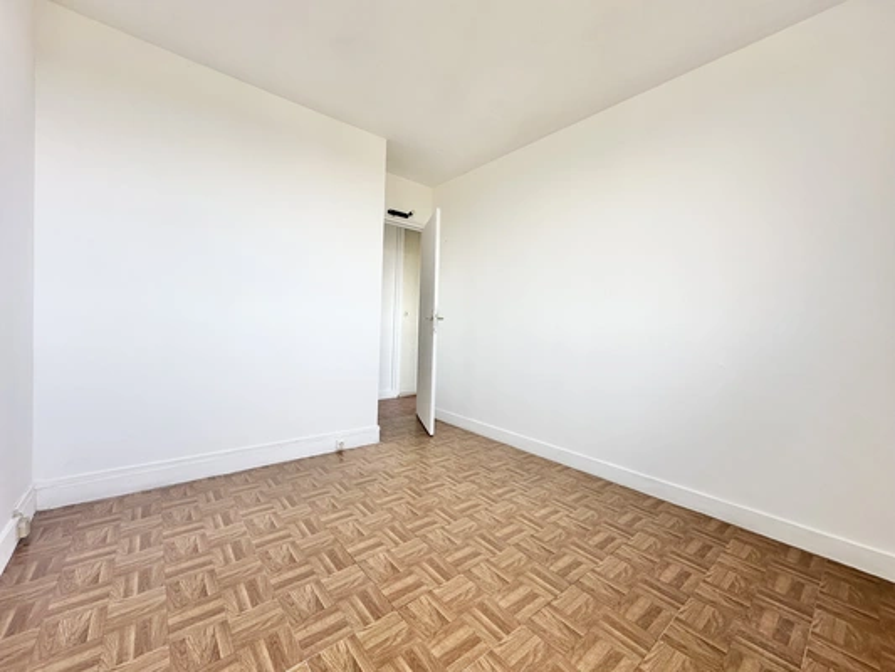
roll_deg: -2.1
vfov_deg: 85.7
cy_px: 336
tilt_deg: -0.9
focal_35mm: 14
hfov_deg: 102.1
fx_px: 362
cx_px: 448
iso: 50
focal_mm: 2.22
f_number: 2.2
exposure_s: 1/99
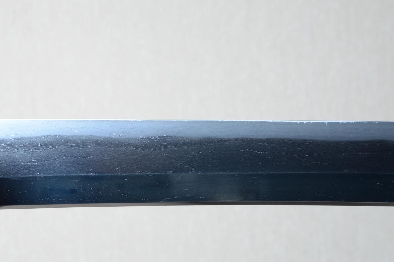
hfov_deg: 18.2
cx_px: 197
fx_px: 1230
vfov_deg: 12.2
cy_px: 131
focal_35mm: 112
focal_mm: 75
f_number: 11
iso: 400
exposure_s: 1/2
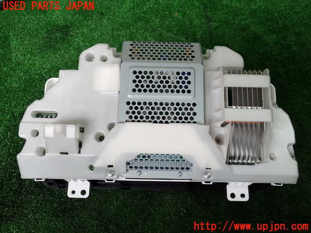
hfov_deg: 60.0
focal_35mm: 30
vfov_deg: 46.8
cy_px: 116
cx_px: 156
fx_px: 270
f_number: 2.3
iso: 200
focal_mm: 5.4
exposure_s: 1/60
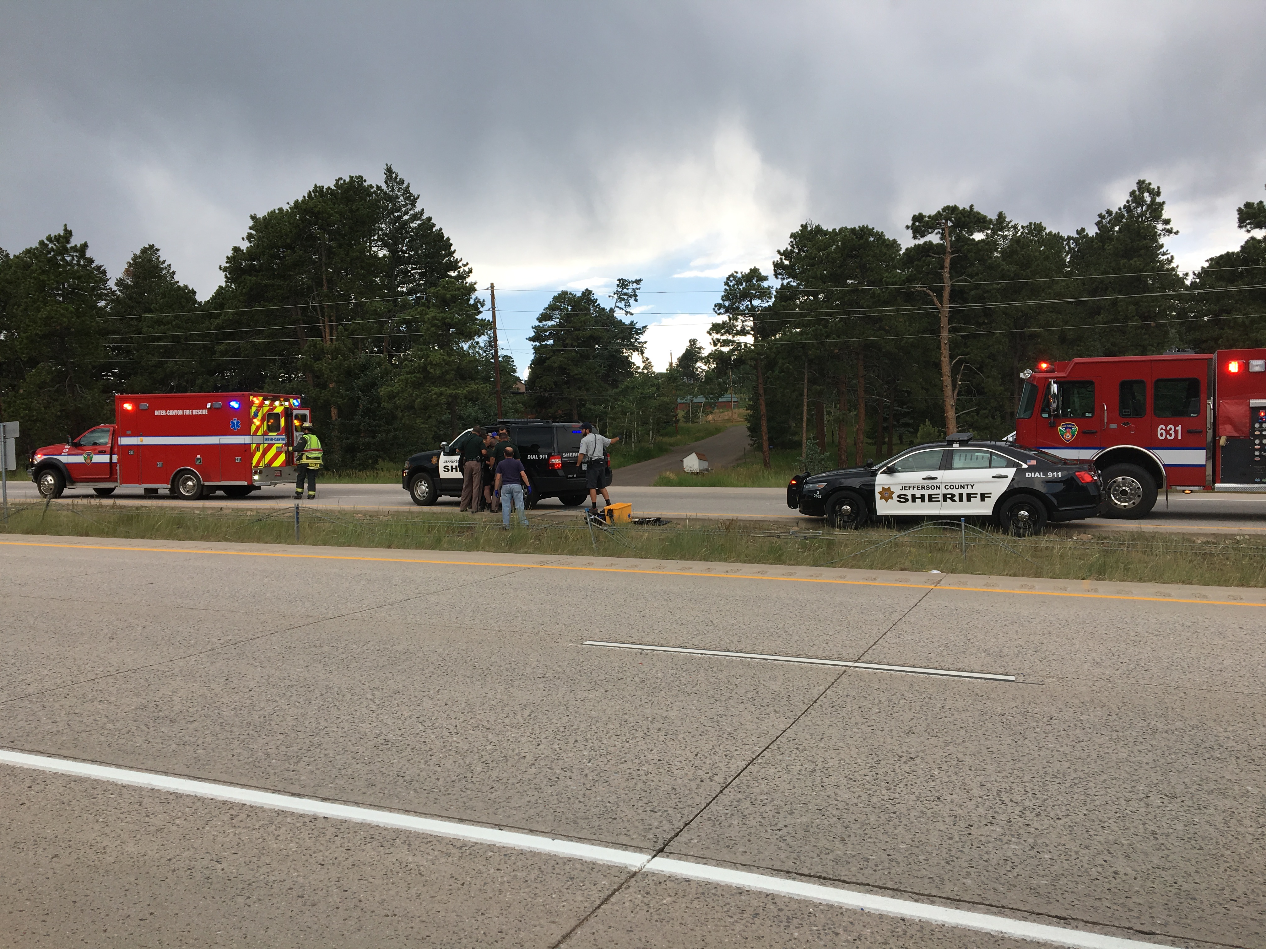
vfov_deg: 48.2
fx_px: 1061
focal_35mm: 29
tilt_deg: +2.0
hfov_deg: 61.7
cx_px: 633
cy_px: 474
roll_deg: +1.5
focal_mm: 4.15
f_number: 2.2
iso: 25
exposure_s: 1/516
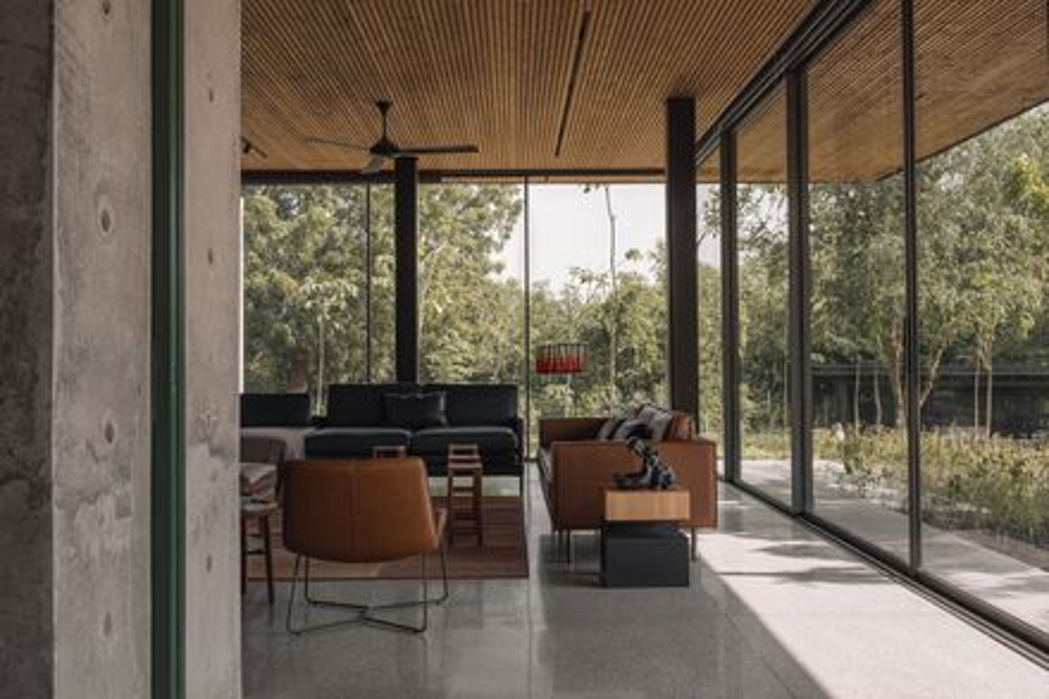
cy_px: 350
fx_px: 1049
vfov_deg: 36.8
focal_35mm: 36
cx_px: 524
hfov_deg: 53.1
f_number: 10
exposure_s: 1/15
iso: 100
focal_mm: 36
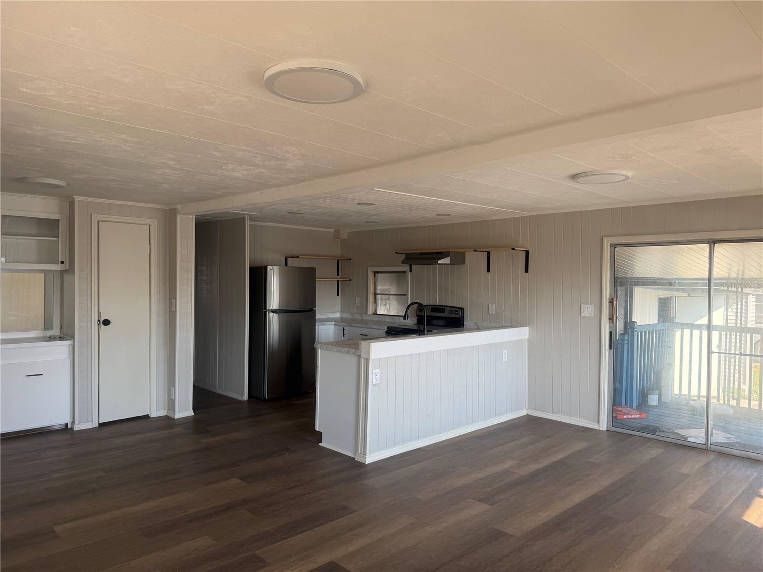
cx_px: 382
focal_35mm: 24
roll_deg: +0.0
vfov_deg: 56.8
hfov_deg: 71.6
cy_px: 286
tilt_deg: -2.2
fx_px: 529
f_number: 1.78
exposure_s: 1/347
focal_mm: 6.76
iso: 100
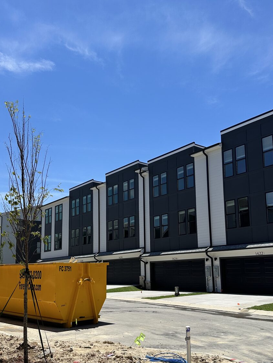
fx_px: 357
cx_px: 137
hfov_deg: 41.8
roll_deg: +0.9
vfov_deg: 53.5
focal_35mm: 34
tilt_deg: +8.6
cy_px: 221
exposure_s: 1/6211
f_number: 1.78
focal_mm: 6.86
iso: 80
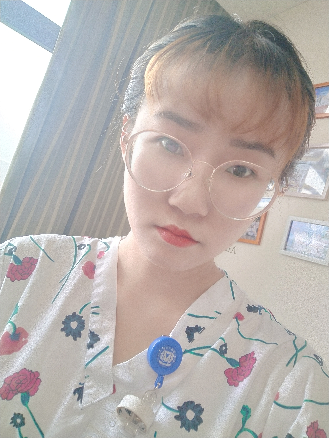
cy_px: 219
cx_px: 164
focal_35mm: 29
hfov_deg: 48.2
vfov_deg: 61.7
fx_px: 367
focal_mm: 3.87
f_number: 2
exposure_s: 1/33.3
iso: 152
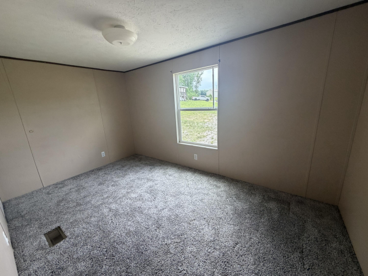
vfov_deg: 85.7
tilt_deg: -14.0
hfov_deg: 102.1
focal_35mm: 14
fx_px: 149
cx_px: 184
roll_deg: +3.9
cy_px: 138
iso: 200
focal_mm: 2.22
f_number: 2.2
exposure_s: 1/121
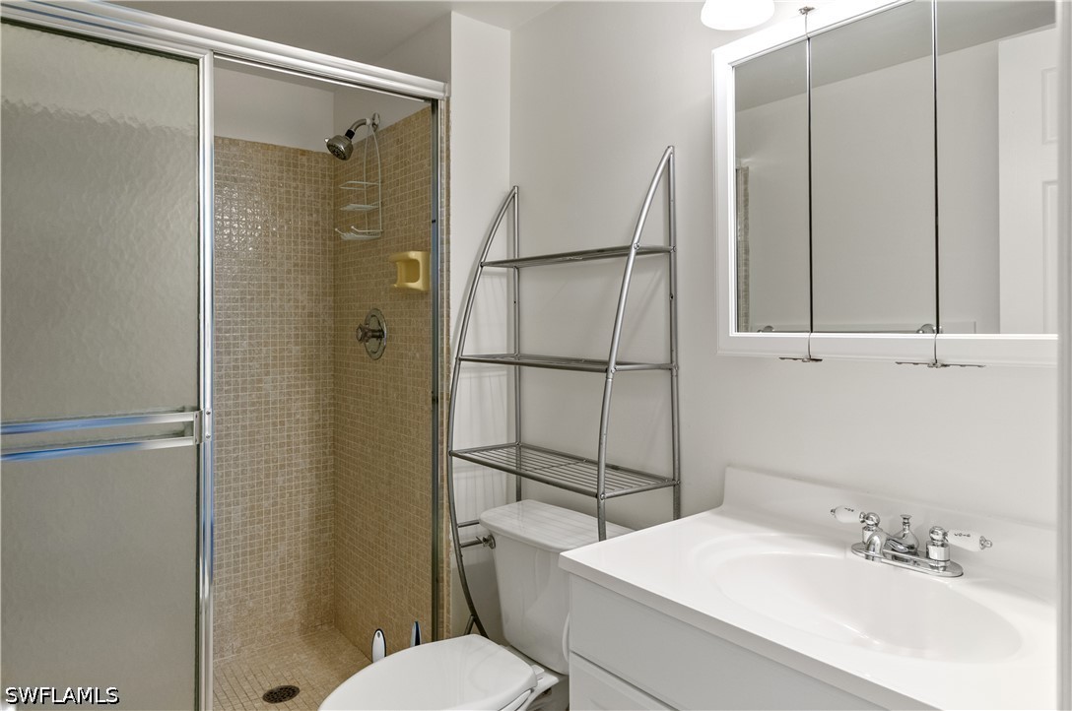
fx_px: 669
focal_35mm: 22
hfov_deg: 77.4
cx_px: 536
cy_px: 356
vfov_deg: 56.0
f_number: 5.6
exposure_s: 1/13
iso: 200
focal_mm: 15
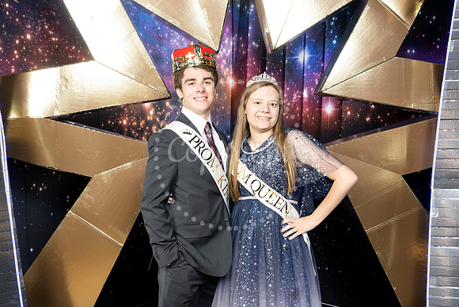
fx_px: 536
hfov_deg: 46.4
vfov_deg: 31.9
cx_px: 230
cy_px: 154
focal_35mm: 42
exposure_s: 1/100
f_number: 9
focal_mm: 42
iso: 320
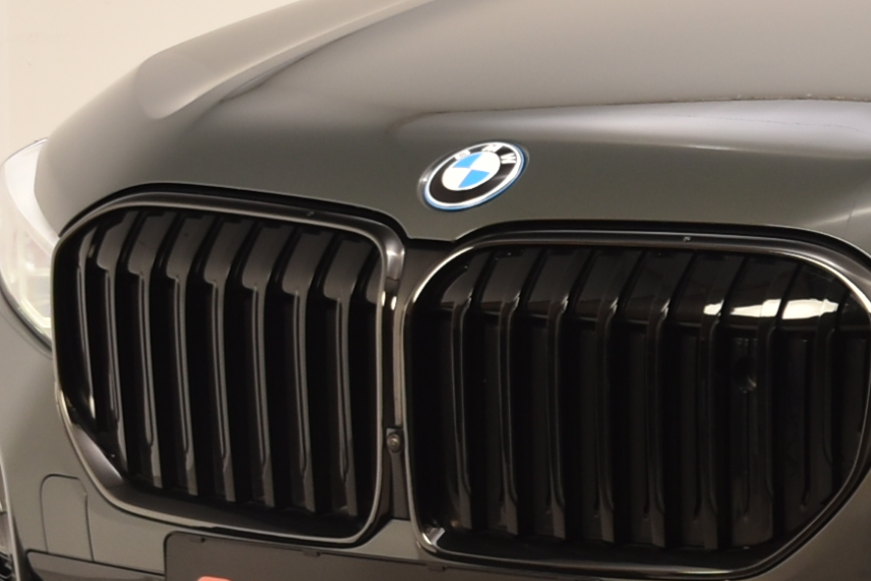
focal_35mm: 198
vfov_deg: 6.9
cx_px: 1628
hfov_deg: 9.8
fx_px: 4791
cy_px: 7
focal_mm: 26
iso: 100
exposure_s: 1/200
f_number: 7.1
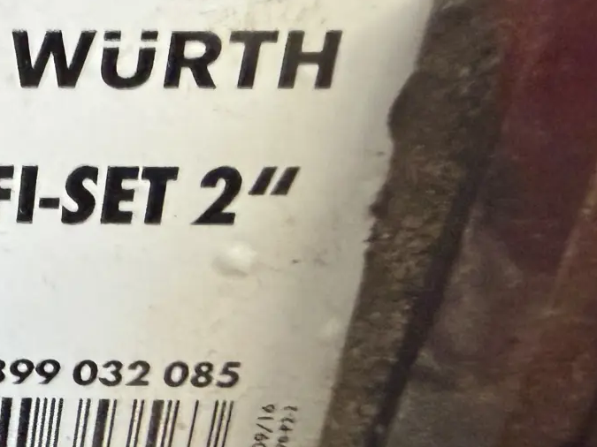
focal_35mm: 74
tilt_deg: -30.7
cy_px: 307
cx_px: -158
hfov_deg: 23.6
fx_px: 1276
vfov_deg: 19.8
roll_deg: +0.8
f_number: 2.2
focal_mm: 2.22
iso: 400
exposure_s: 1/60
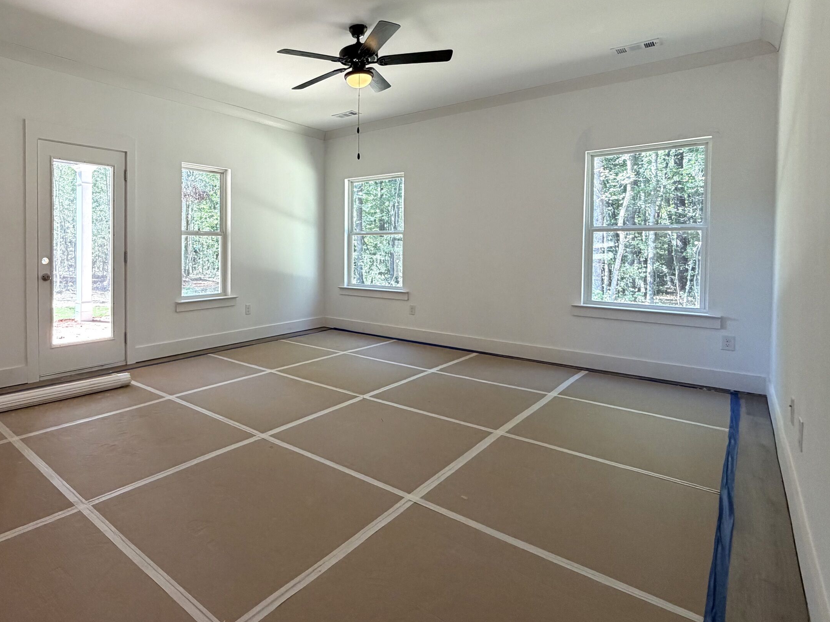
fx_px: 480
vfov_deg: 65.5
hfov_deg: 78.8
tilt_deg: -1.2
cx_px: 271
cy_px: 255
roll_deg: +0.3
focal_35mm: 20
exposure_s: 1/120
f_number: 2.2
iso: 200
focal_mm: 2.22
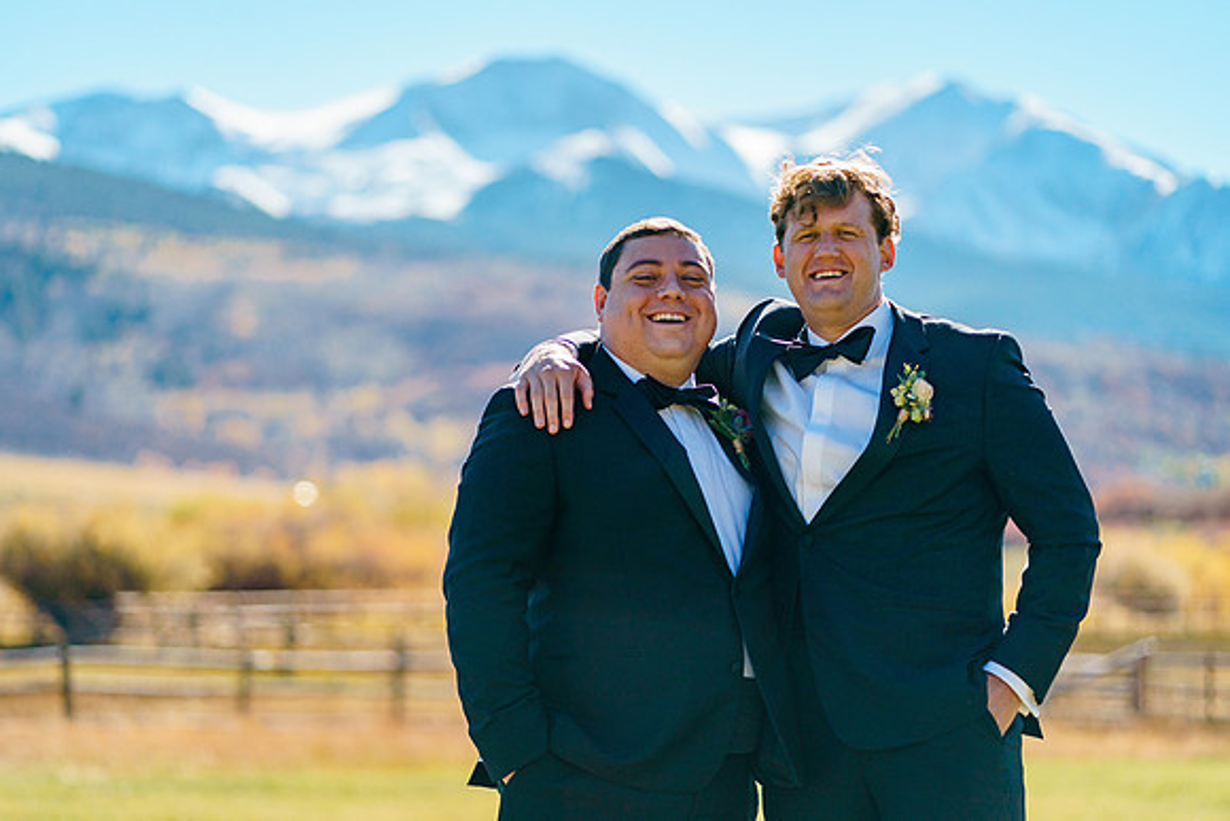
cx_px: 586
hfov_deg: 22.1
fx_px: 3143
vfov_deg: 14.9
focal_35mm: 92
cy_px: 409
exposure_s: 1/10000
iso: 200
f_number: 2
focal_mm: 85
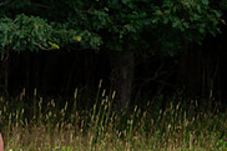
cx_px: -100
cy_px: 197
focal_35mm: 271
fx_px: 1707
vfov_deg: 5.0
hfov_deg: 7.5
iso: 200
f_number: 4.5
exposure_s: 1/1600
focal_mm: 85
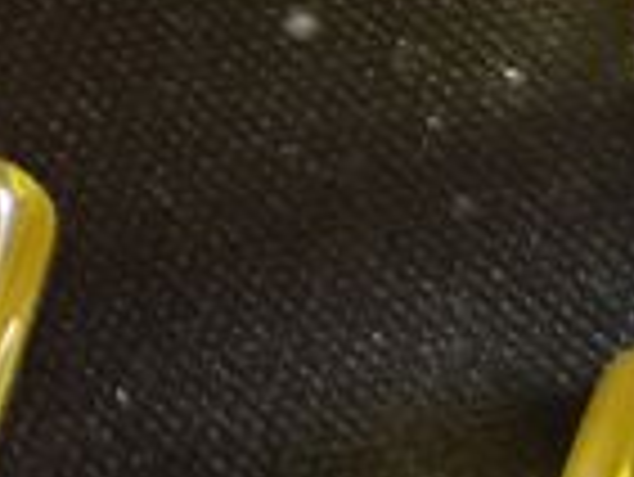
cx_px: -202
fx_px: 3061
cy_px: -351
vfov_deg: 8.6
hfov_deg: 11.5
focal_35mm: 167
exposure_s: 1/100
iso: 1600
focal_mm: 5.4
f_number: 1.8
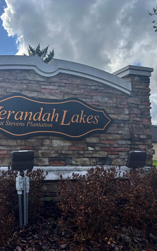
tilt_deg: +5.5
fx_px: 253
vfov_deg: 52.7
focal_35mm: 37
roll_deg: +2.6
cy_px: 125
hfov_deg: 33.3
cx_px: 29
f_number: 1.6
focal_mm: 5.96
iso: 50
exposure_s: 1/2062
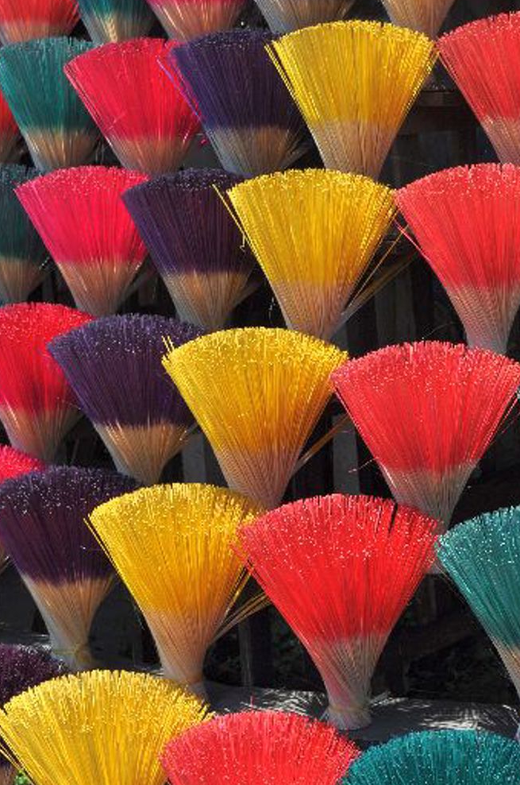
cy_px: 385
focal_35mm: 75
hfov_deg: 18.0
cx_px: 363
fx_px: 1631
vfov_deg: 27.0
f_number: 9
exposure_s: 1/320
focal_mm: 32
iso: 200
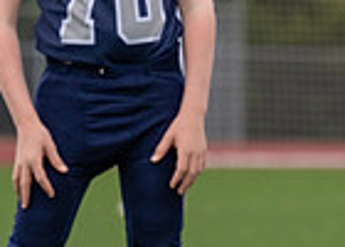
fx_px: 7368
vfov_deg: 1.9
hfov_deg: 2.7
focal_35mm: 752
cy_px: 27
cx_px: 576
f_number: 2.8
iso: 640
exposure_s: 1/1000
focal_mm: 143
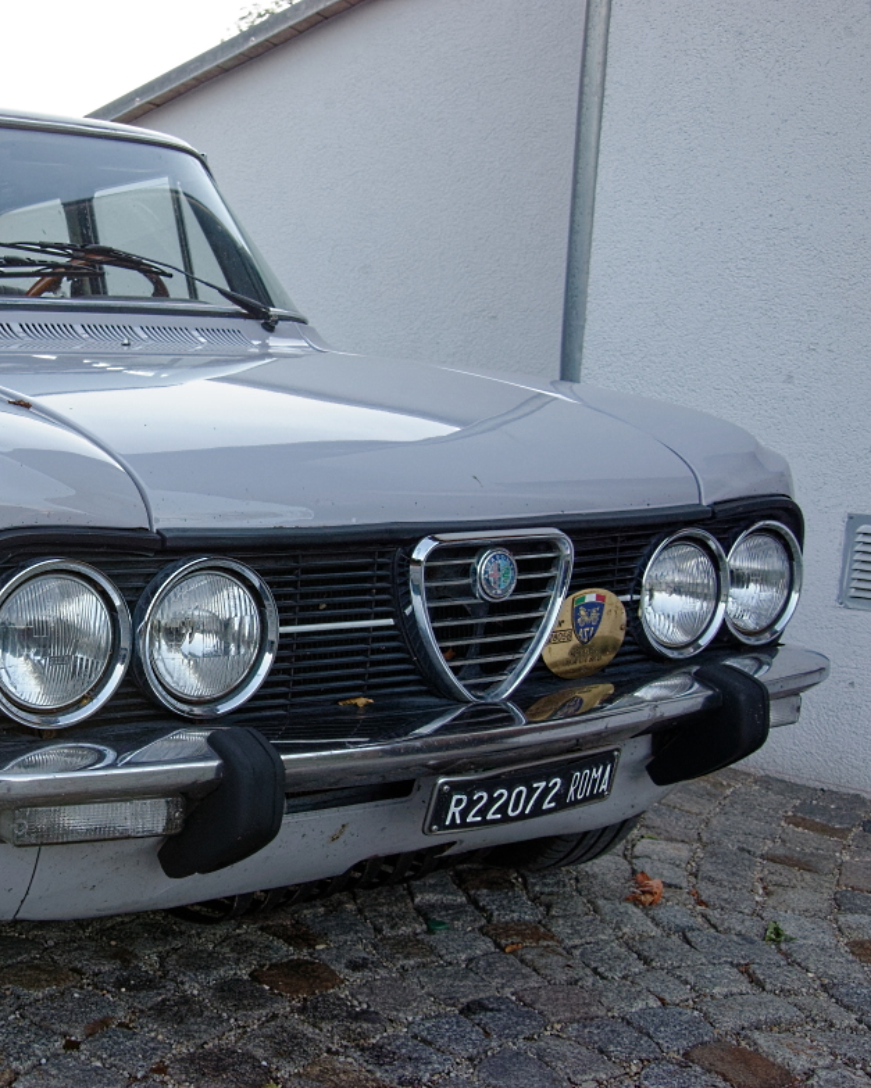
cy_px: 554
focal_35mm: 46
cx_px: 71
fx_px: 1483
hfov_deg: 31.1
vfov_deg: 40.3
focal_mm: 32
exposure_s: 1/250
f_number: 10
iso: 6400
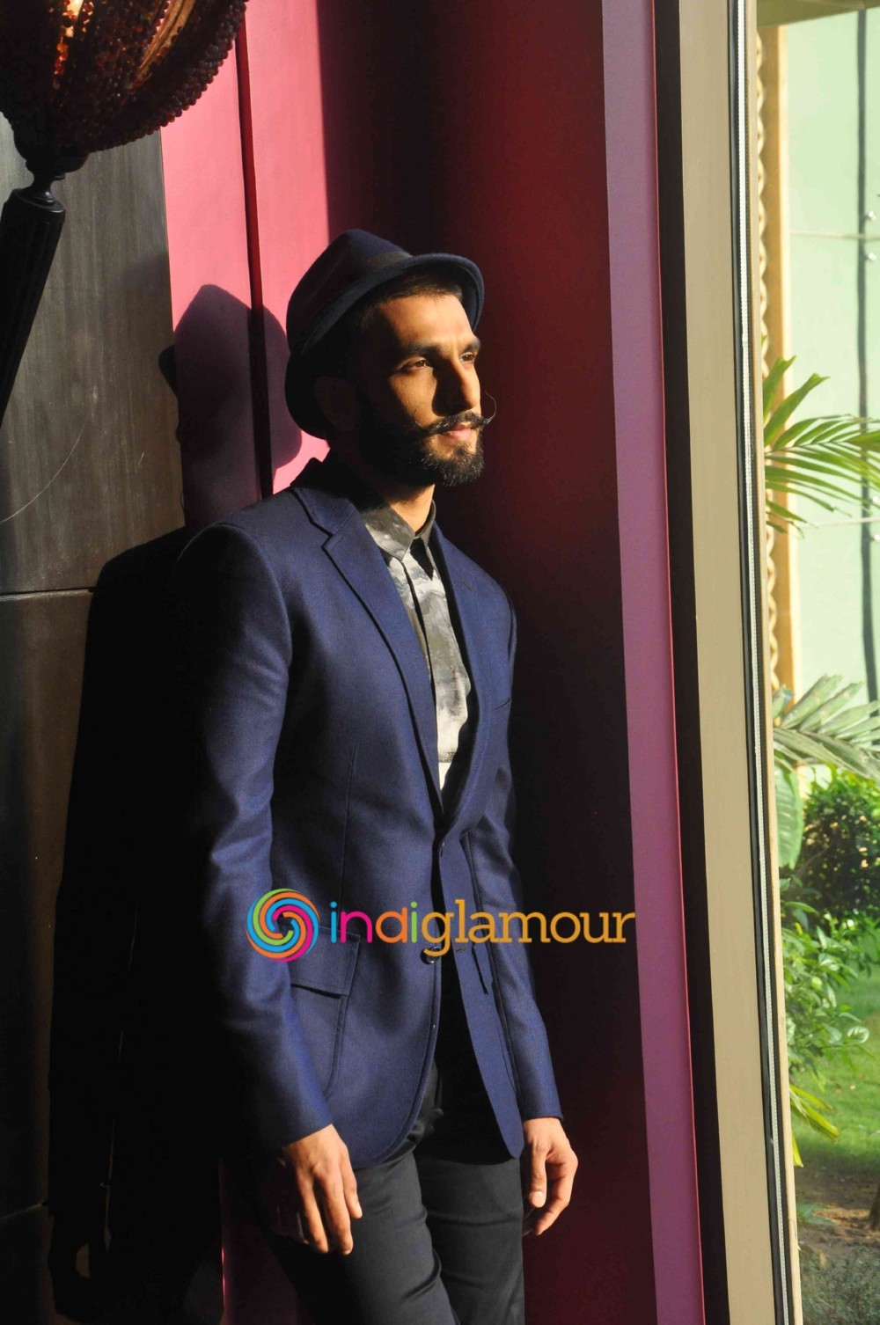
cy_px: 662
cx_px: 440
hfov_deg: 17.4
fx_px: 2868
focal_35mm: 78
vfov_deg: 26.0
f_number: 10
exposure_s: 1/125
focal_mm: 52
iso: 1000
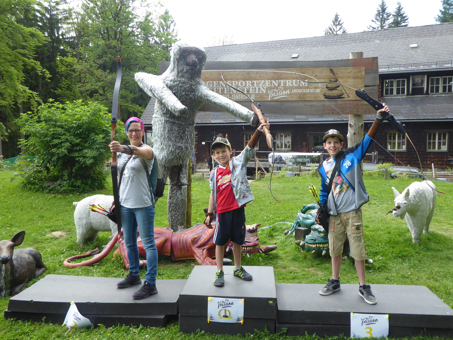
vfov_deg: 48.2
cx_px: 226
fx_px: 380
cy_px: 170
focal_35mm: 29
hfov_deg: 61.7
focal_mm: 5
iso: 80
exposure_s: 1/160
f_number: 3.5
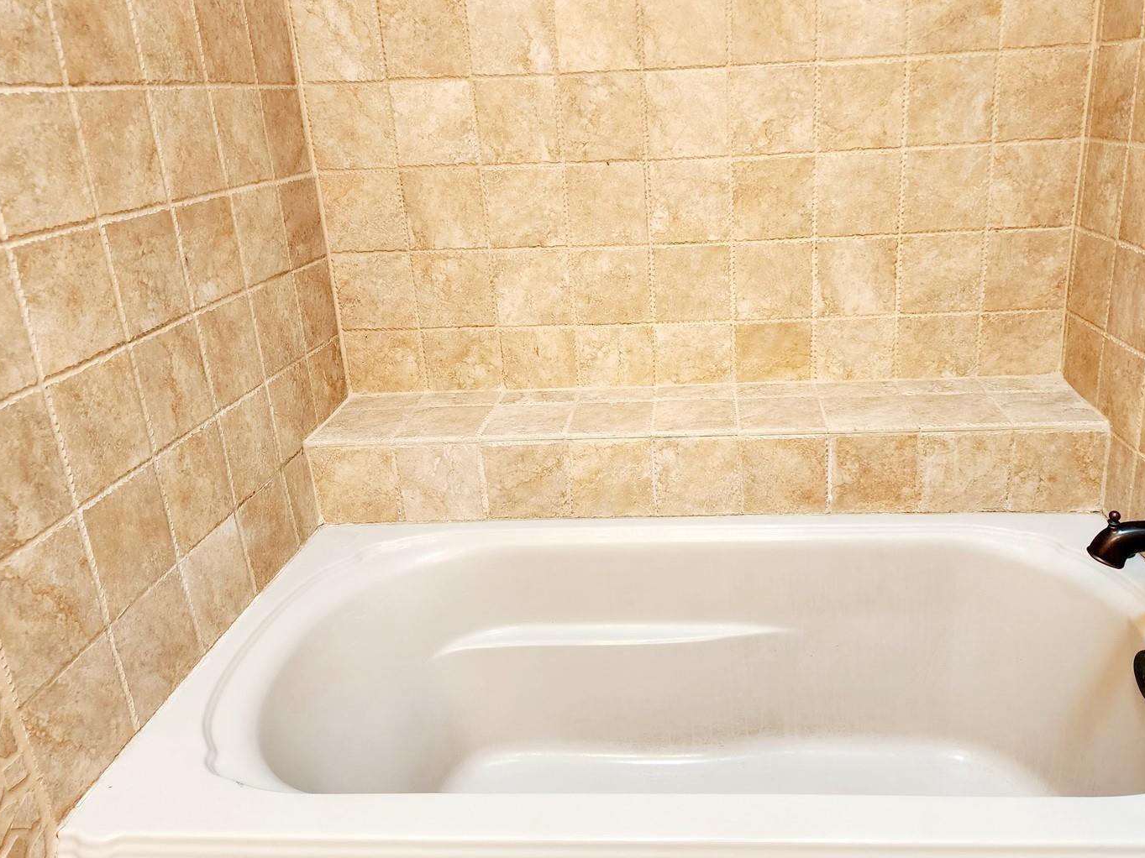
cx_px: 650
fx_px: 893
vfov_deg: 51.2
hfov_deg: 65.0
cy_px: 368
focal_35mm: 27
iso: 400
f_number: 1.8
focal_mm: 6.4
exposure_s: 1/120
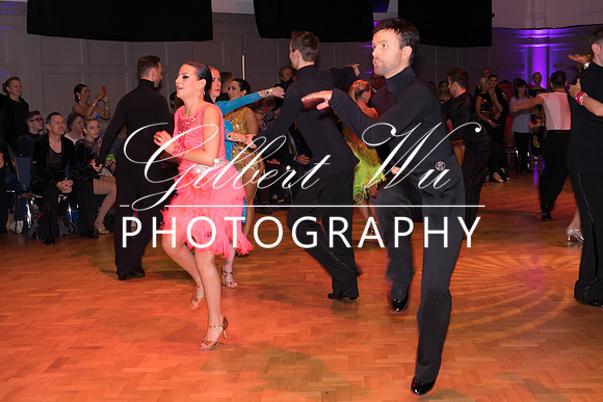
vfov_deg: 27.1
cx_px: 281
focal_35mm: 50
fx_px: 834
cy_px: 176
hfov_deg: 39.7
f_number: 5.6
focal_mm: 38
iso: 200
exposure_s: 1/60
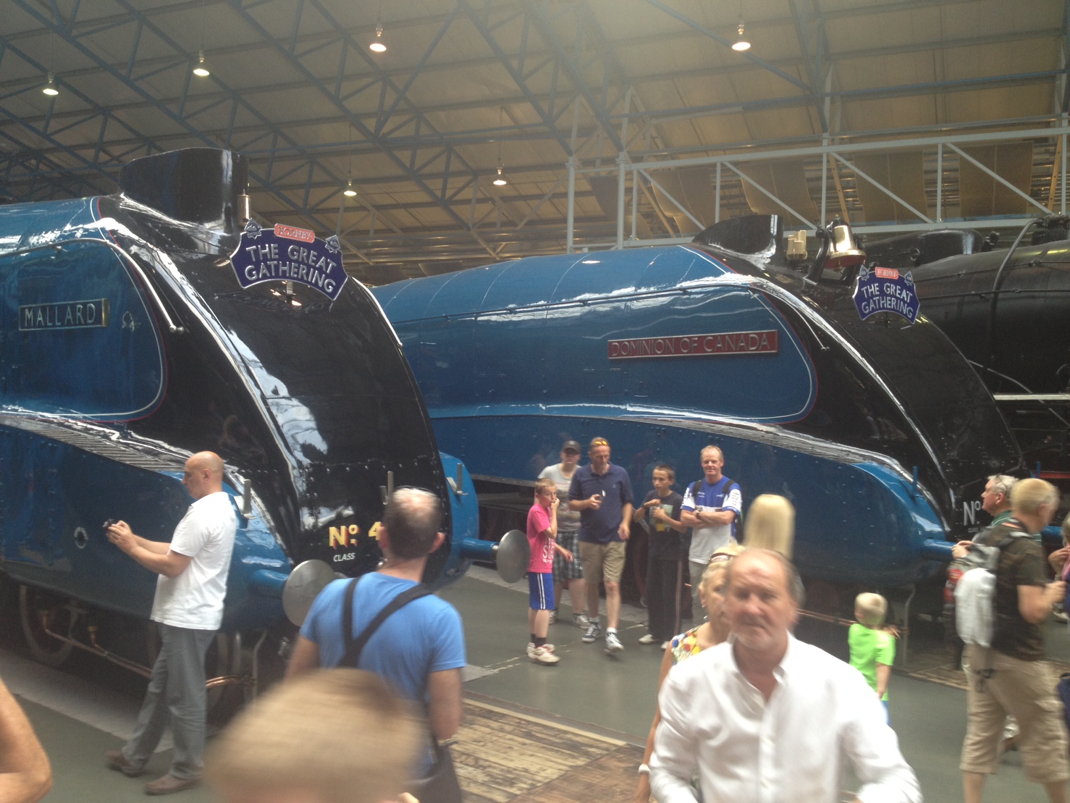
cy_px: 402
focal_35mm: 35
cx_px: 535
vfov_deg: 40.7
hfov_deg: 52.6
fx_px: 1082
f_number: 2.4
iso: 50
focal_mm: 4.28
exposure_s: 1/24
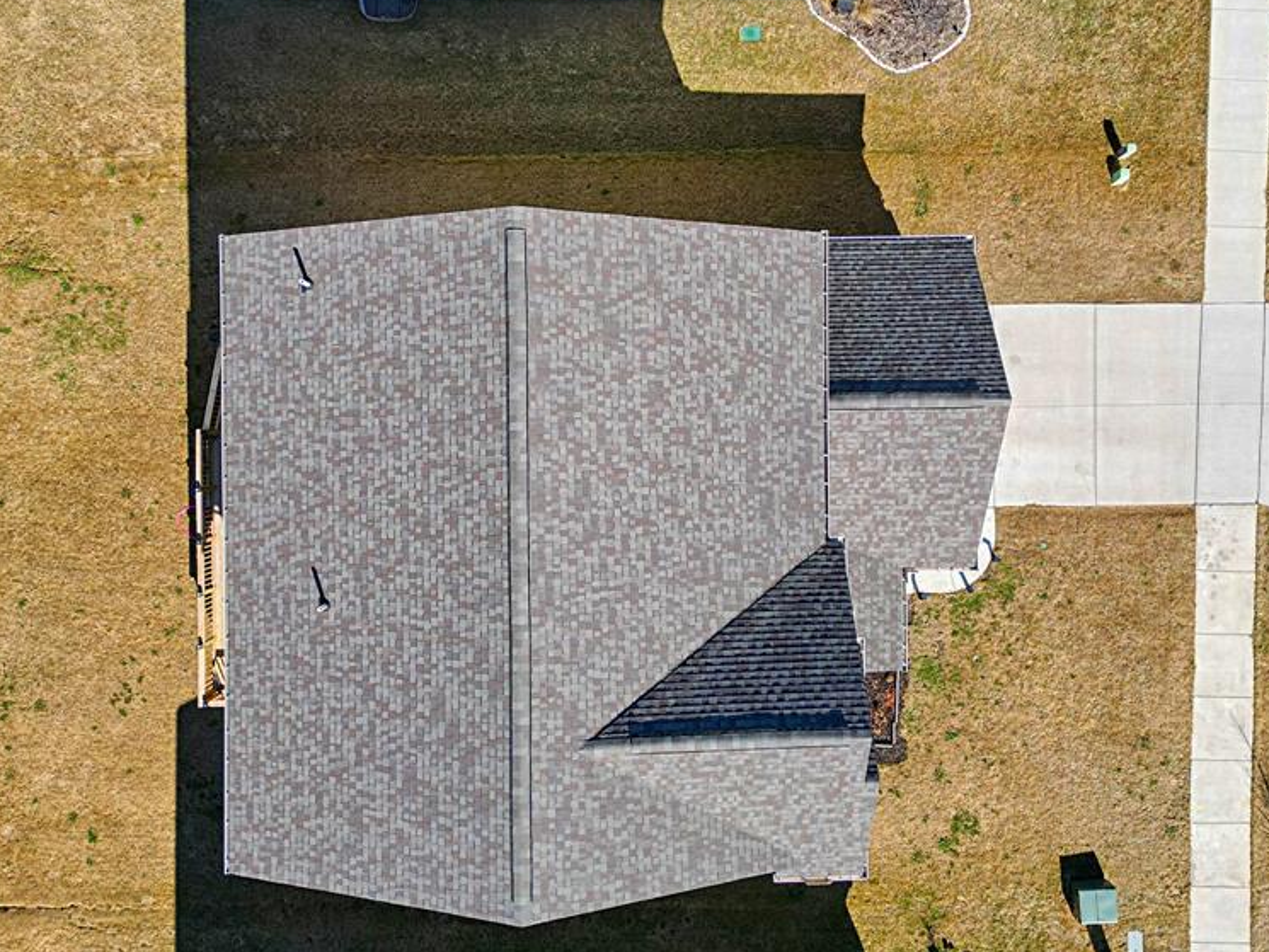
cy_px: 436
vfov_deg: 42.9
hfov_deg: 55.3
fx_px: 1210
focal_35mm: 33
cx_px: 639
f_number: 1.7
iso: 200
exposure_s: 1/4000
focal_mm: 6.7
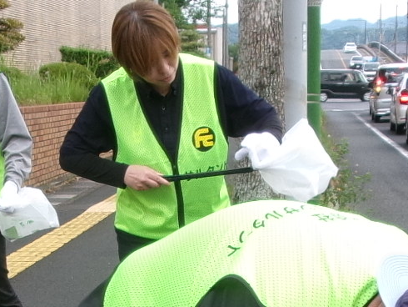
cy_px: 460
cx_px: 141
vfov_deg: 12.1
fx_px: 1380
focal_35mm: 117
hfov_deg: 16.8
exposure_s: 1/150
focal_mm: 5.1
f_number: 3.9
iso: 100
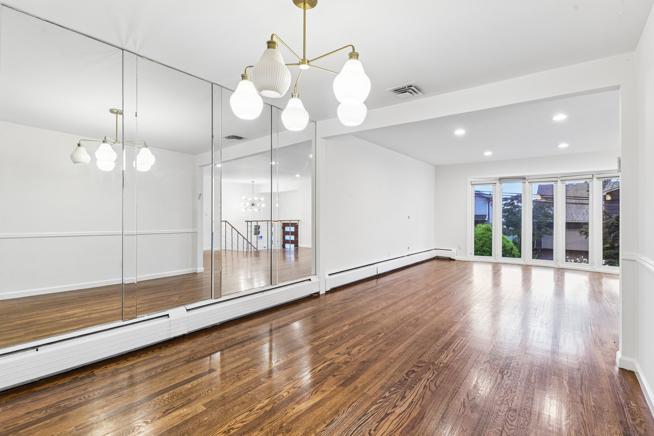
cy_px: 218
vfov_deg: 73.7
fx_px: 291
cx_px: 327
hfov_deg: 96.7
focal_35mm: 16
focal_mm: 16
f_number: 9
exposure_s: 1/5
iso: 320
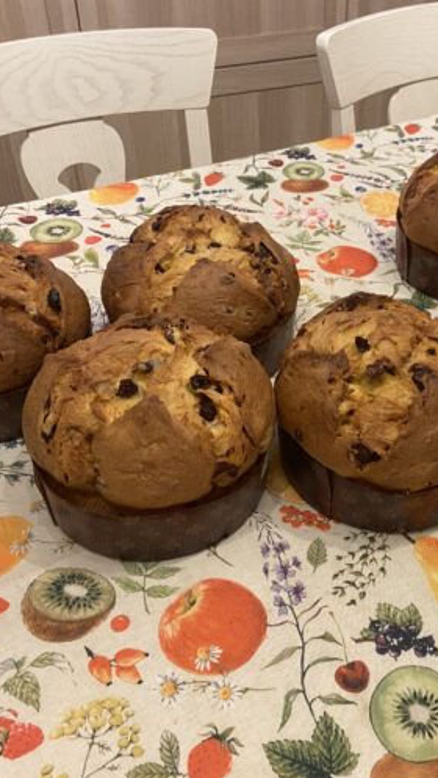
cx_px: 331
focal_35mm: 38
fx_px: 784
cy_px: 390
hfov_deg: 30.7
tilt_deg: -40.3
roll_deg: -2.1
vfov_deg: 52.8
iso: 200
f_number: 1.8
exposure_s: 1/50
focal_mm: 4.25
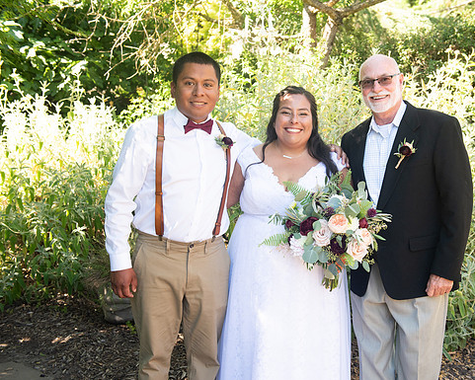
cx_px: 285
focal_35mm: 43
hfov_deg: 42.7
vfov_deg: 34.9
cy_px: 190
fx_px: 605
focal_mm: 38
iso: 640
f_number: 4.5
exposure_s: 1/320
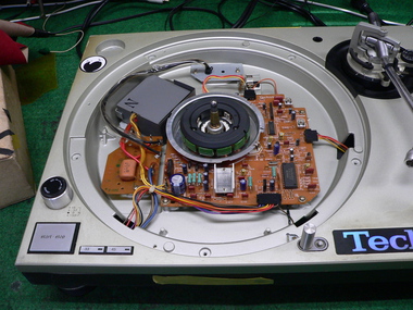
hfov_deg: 51.4
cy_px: 155
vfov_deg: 39.7
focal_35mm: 36
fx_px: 430
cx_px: 206
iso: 200
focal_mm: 6
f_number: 2.8
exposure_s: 1/40
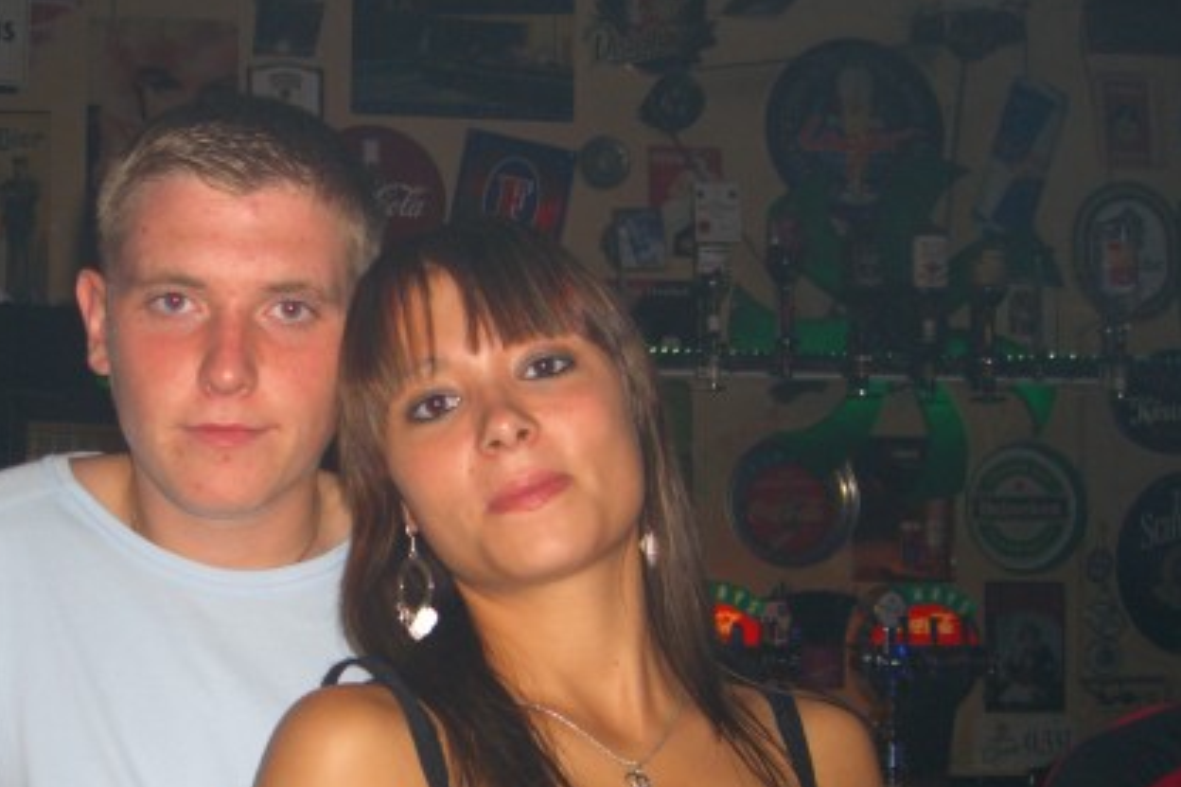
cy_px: 563
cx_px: 335
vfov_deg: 23.6
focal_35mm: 57
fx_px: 1869
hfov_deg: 34.5
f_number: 2.8
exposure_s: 1/60
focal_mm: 7.9
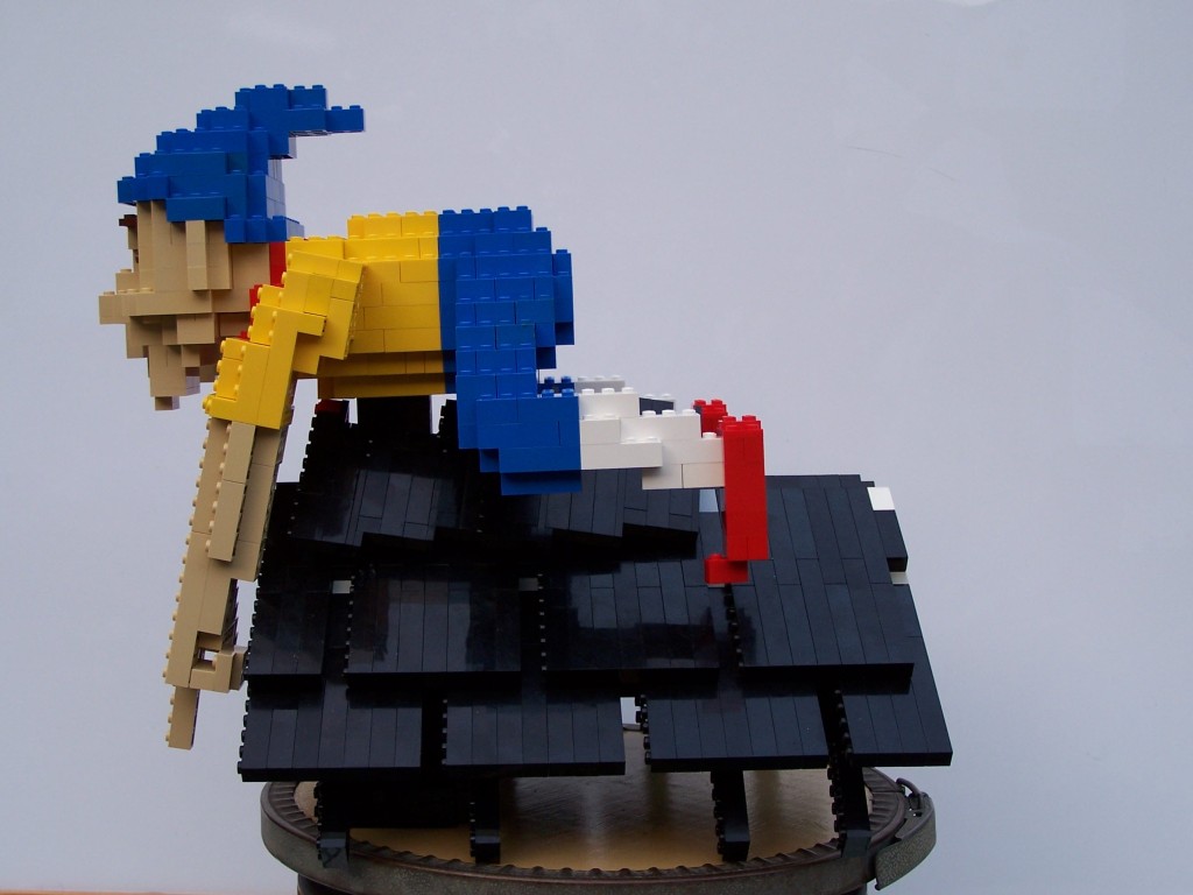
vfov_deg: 26.1
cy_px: 448
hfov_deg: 34.3
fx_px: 1930
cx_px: 596
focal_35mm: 56
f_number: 3.1
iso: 80
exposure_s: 1/15
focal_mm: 9.3
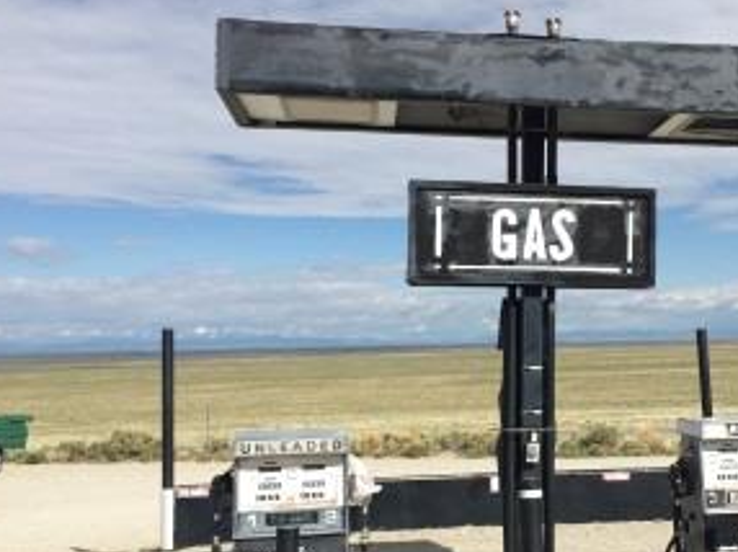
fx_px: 1001
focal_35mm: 47
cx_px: 503
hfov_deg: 39.9
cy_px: 338
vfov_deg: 30.7
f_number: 2.2
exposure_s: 1/3731
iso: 40
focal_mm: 4.12
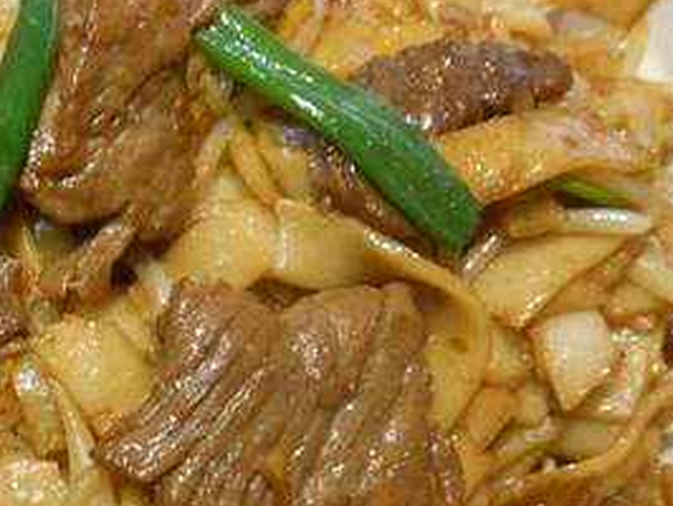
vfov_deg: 26.4
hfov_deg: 33.9
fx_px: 1070
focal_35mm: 55
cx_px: 134
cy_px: 342
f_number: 3.2
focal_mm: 4.5
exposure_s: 1/30
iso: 320
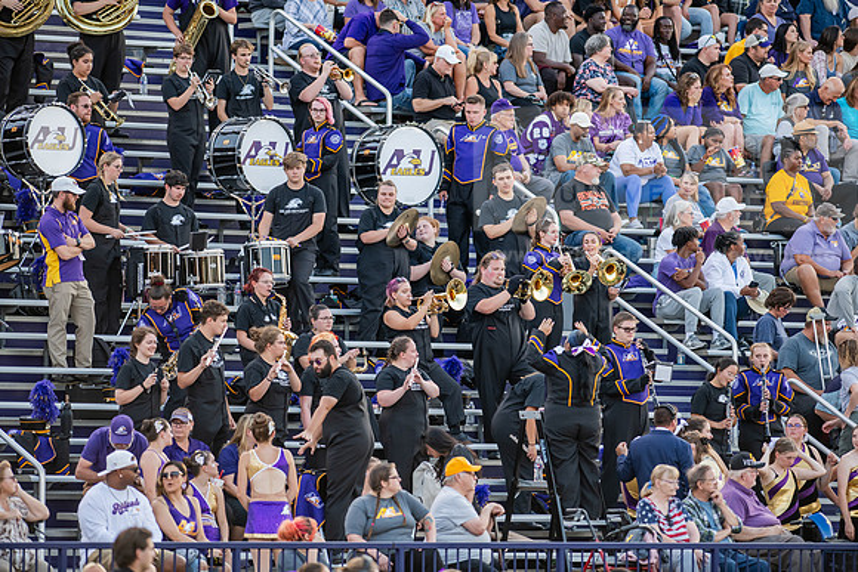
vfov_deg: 4.6
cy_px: 286
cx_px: 429
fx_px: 7151
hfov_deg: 6.9
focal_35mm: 300
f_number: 3.2
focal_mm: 300
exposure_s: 1/1000
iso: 1000
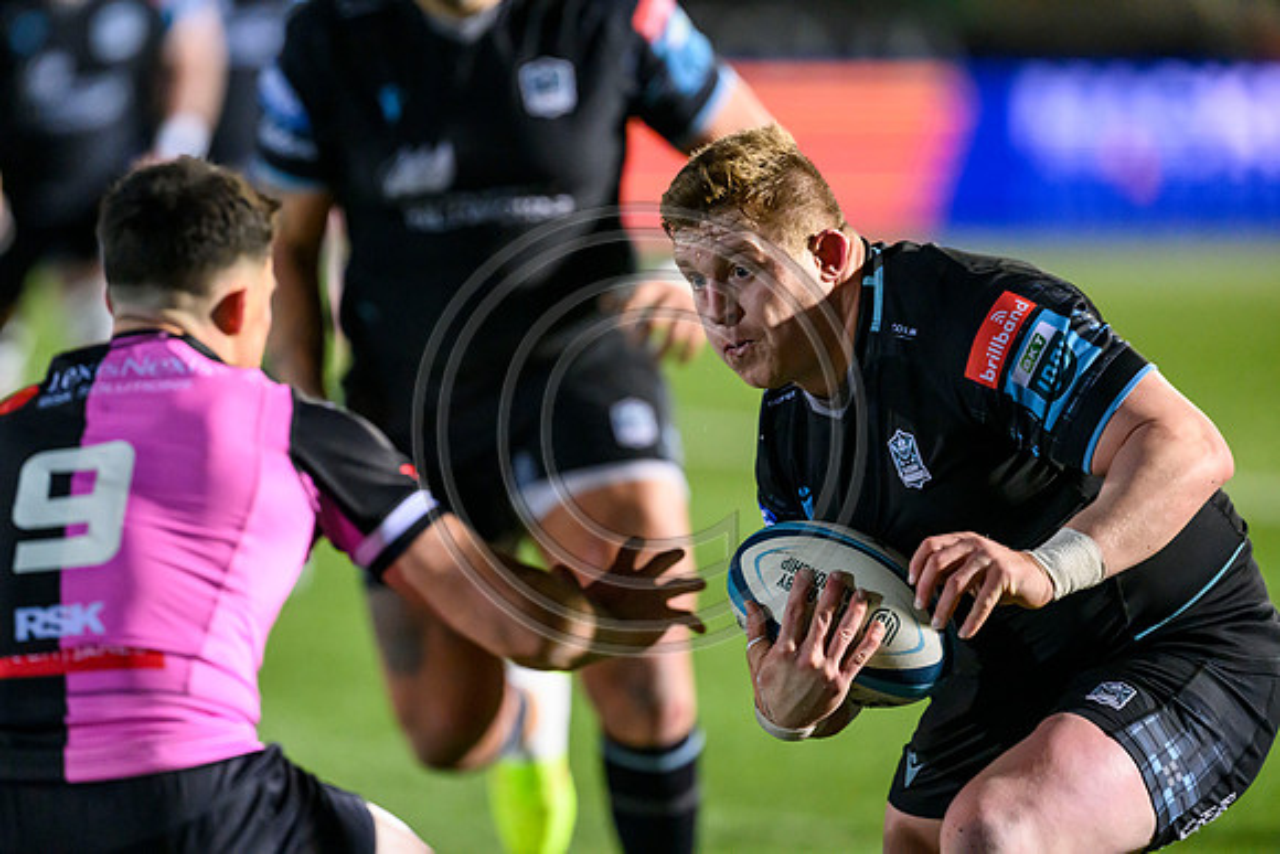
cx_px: 640
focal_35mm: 400
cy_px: 427
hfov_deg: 5.2
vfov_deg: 3.4
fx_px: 14225
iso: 10000
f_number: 3.5
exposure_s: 1/1000
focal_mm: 400
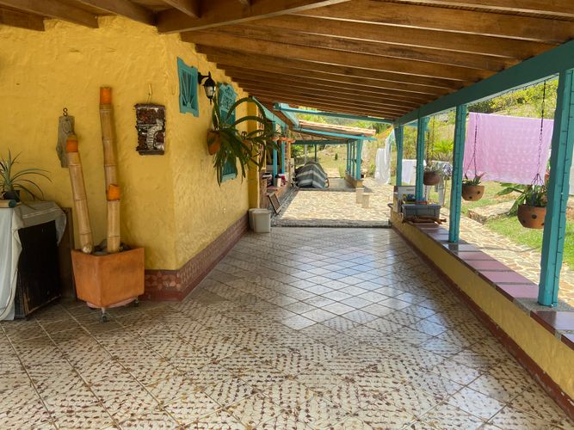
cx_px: 287
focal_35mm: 26
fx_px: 431
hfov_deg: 67.3
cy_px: 215
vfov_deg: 53.0
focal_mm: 4.25
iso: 32
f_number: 1.8
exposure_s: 1/565
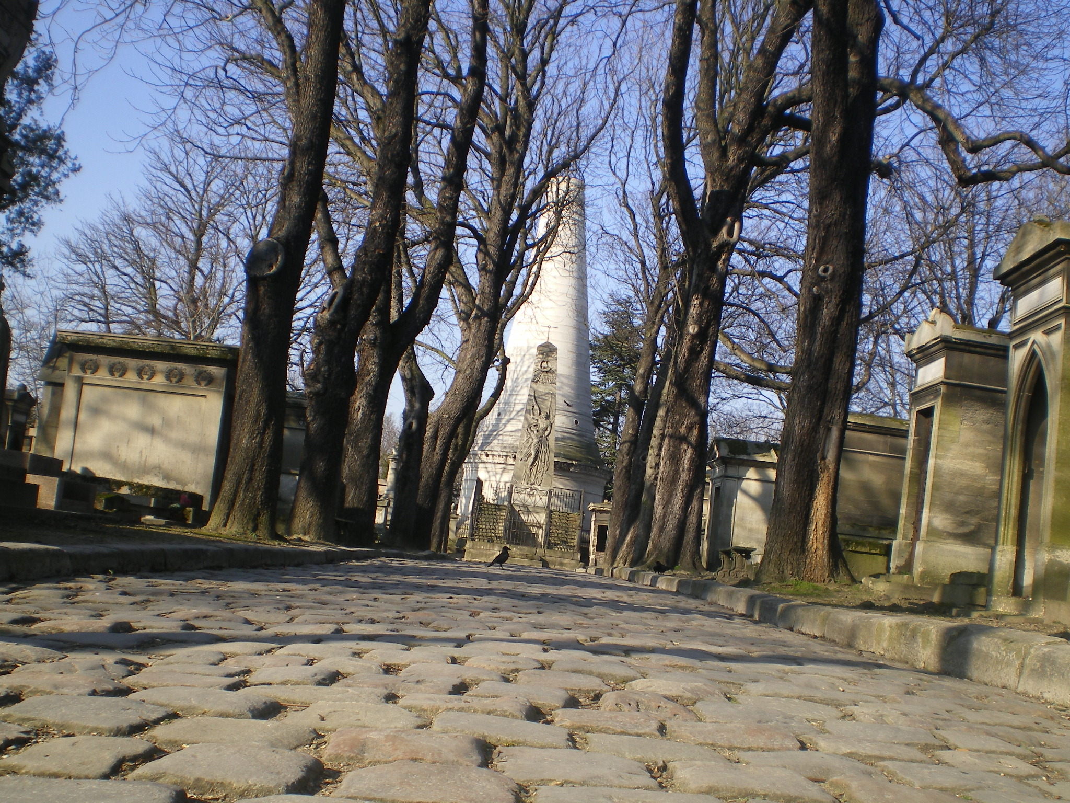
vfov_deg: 37.7
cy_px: 402
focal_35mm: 38
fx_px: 1175
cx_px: 535
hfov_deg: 49.0
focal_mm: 6.3
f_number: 4.6
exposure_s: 1/200
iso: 64
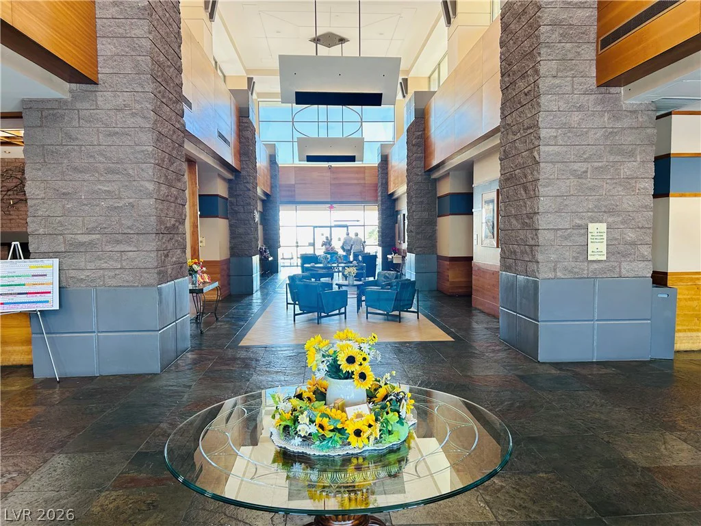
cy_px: 263
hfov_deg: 67.3
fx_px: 527
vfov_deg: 53.1
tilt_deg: -3.4
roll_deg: +0.2
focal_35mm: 26
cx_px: 350
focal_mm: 5.7
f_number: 1.5
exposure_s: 1/60
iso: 80
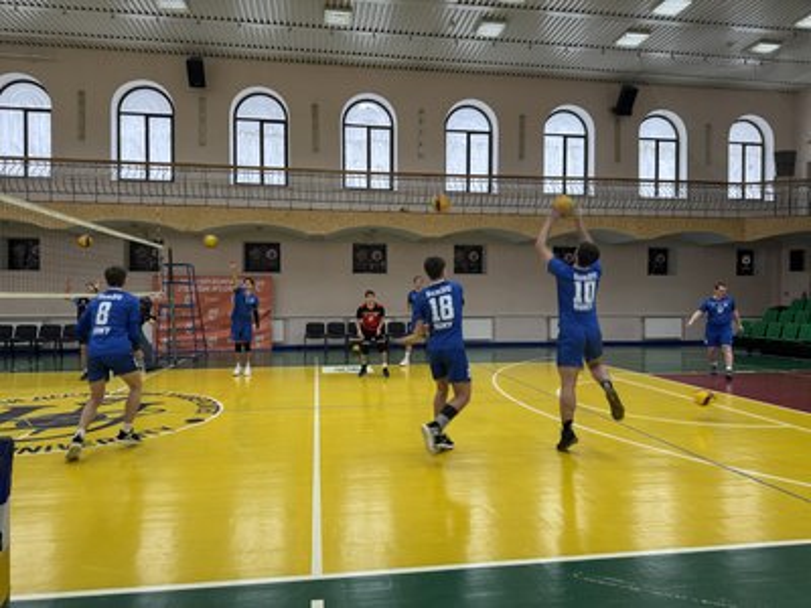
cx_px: 406
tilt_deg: +0.0
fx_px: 562
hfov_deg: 71.6
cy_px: 304
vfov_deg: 56.8
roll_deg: +0.1
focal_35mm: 24
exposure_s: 1/50
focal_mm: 6.76
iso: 160
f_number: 1.78
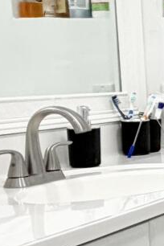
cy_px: 135
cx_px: 528
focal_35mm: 95
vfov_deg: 21.5
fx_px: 649
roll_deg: -1.6
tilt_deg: -4.8
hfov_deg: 9.8
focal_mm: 2.22
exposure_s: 1/120
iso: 125
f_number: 2.2
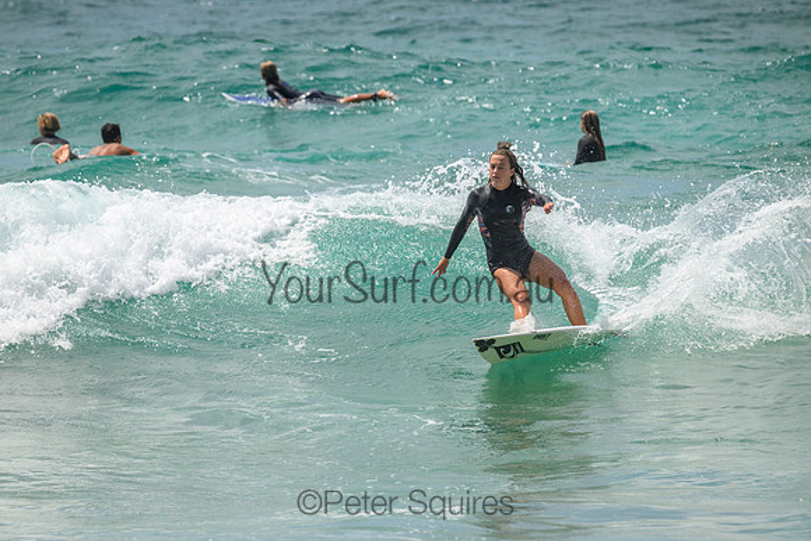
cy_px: 270
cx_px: 406
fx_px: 12393
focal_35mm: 550
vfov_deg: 2.5
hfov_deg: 3.7
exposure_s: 1/2000
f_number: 11
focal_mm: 550
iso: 640
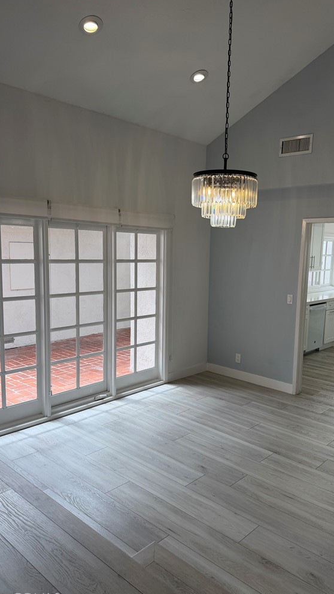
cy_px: 301
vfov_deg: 69.9
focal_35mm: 27
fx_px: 425
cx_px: 187
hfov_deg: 42.8
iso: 100
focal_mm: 6.76
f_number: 1.78
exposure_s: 1/637
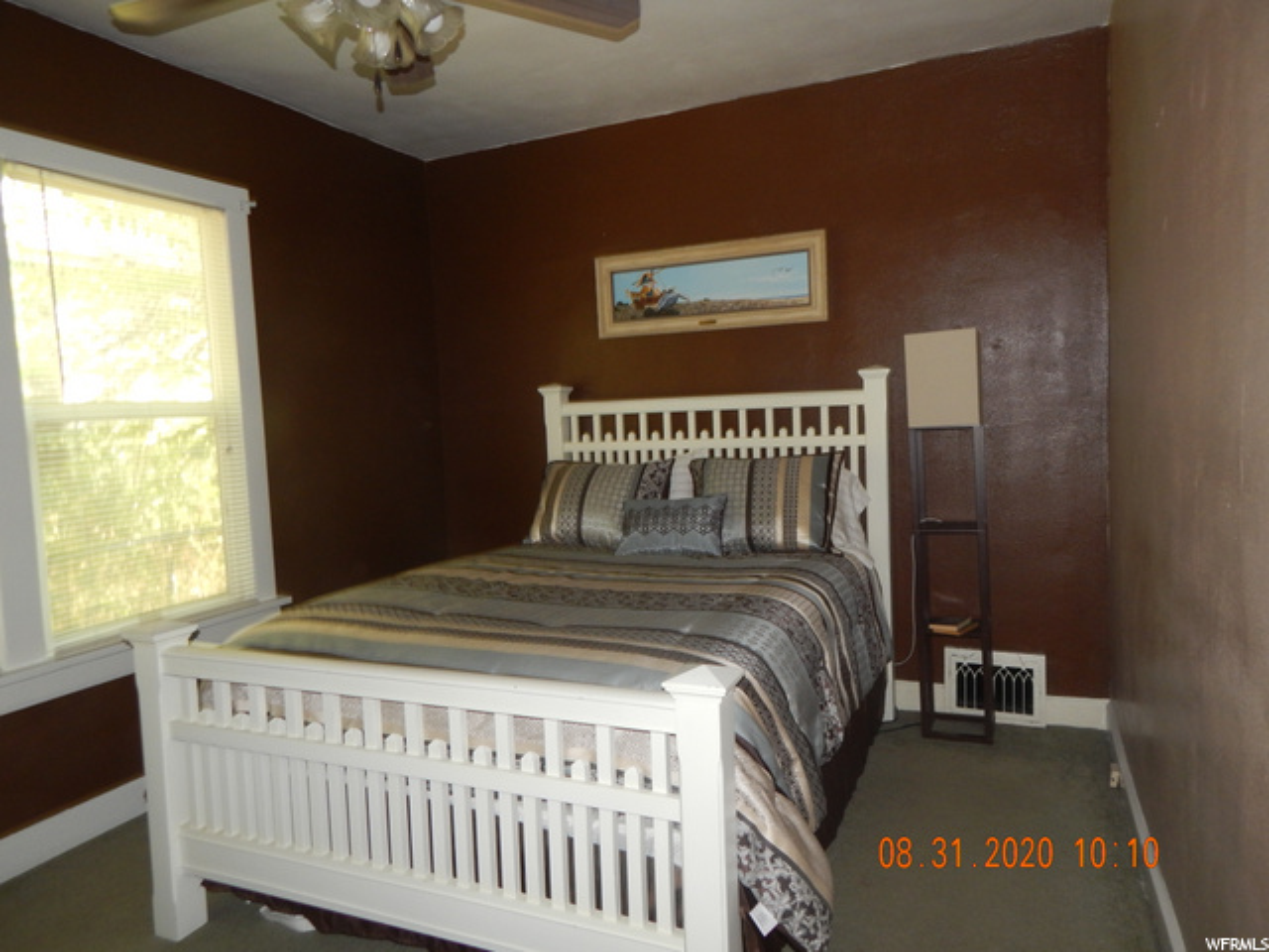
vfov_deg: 58.9
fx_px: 843
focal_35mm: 23
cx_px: 634
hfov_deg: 73.9
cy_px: 476
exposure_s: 1/30
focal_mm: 4
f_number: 3
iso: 200
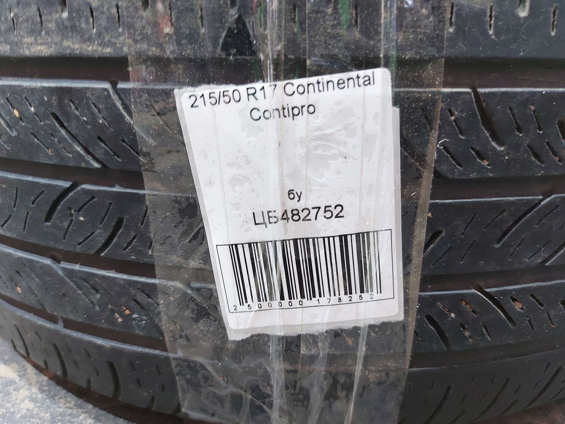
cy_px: 212
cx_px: 282
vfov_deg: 56.8
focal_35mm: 24
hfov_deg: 71.6
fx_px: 392
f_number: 1.8
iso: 400
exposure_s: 1/25
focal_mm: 5.23
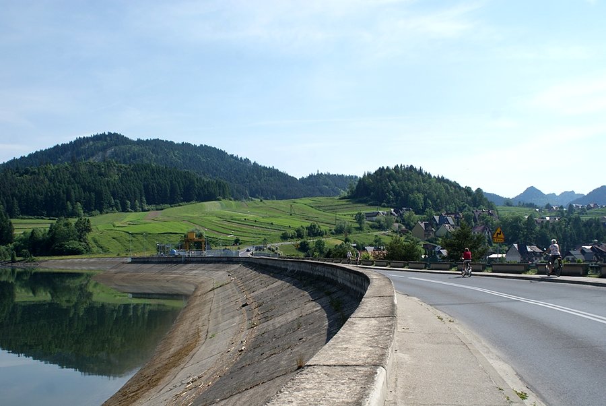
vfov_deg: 34.3
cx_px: 303
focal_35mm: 39
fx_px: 657
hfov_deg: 49.5
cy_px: 203
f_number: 9
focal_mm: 26
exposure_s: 1/250
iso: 100
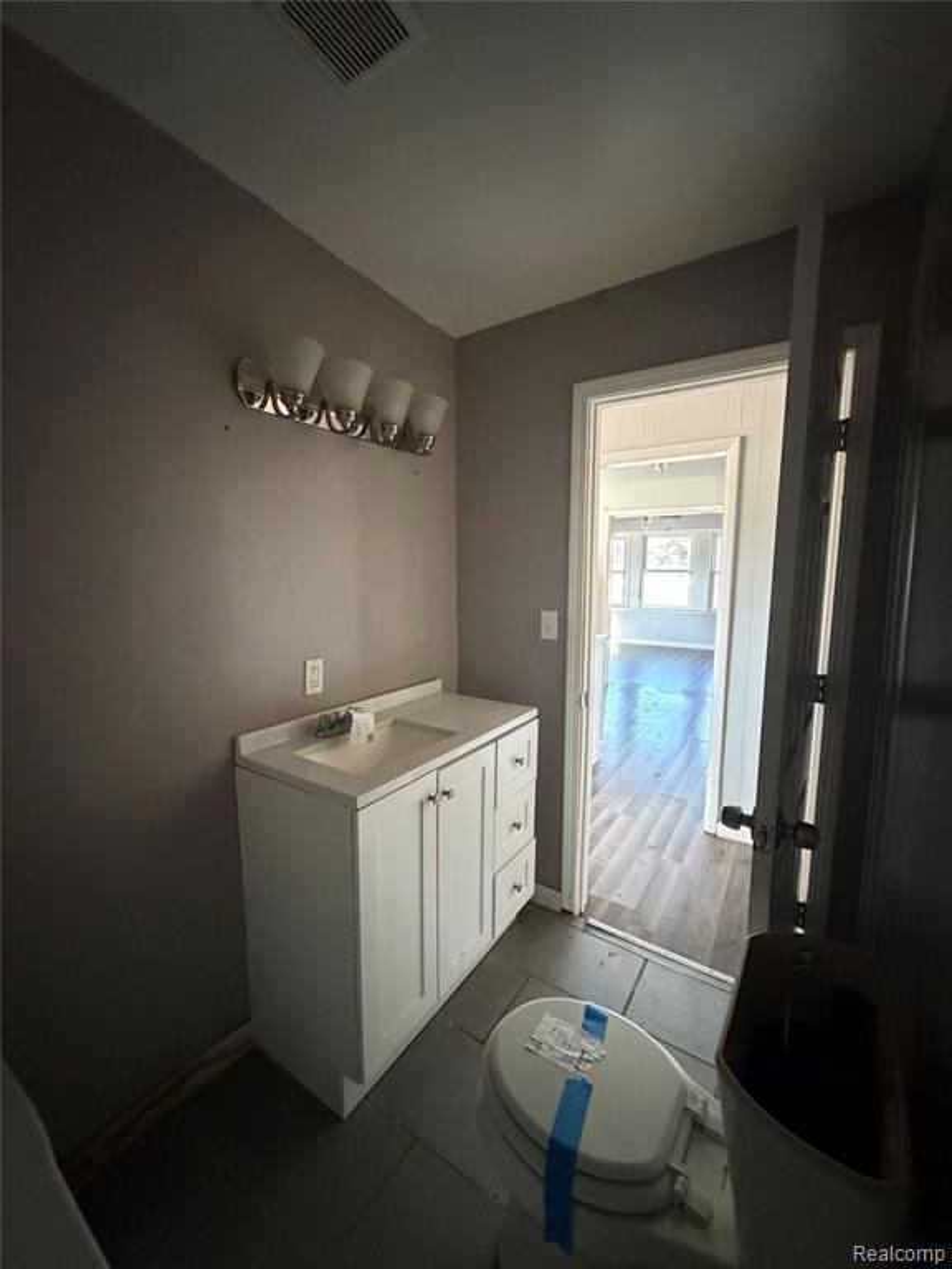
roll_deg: -0.9
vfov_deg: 102.1
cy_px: 634
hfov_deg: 85.7
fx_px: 513
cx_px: 476
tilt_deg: -7.3
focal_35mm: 14
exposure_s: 1/60
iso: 1250
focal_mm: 2.22
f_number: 2.2
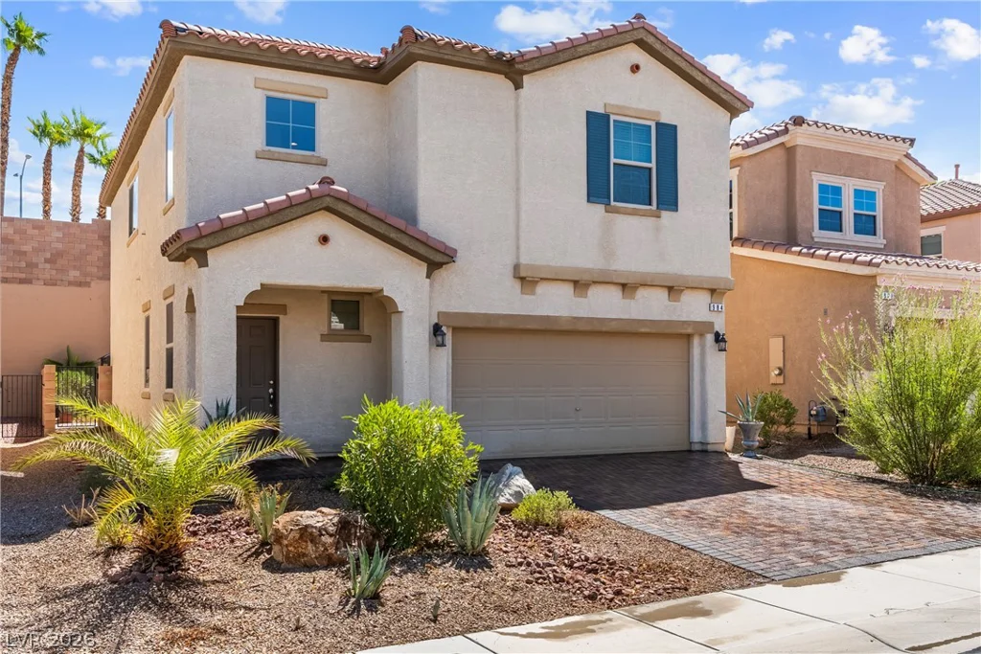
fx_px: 845
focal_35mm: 31
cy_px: 327
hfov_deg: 60.3
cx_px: 490
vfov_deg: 42.3
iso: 400
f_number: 8
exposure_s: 1/8000
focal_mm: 21
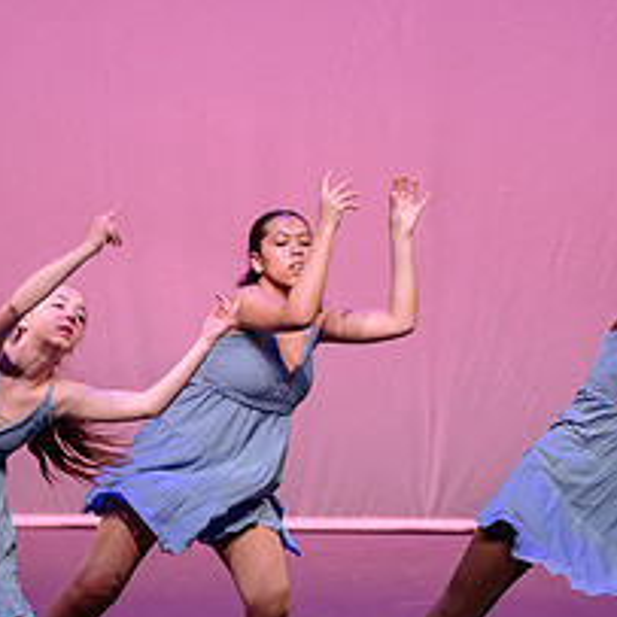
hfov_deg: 5.3
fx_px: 6695
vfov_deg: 5.3
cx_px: 529
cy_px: 407
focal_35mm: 332
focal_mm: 116
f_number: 2.8
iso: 1250
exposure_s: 1/500
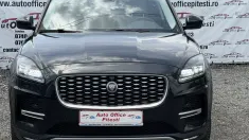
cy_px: 72
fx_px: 528
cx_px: 119
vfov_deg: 15.1
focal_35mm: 80
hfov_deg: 26.5
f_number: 1.78
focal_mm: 6.76
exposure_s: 1/2667
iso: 64
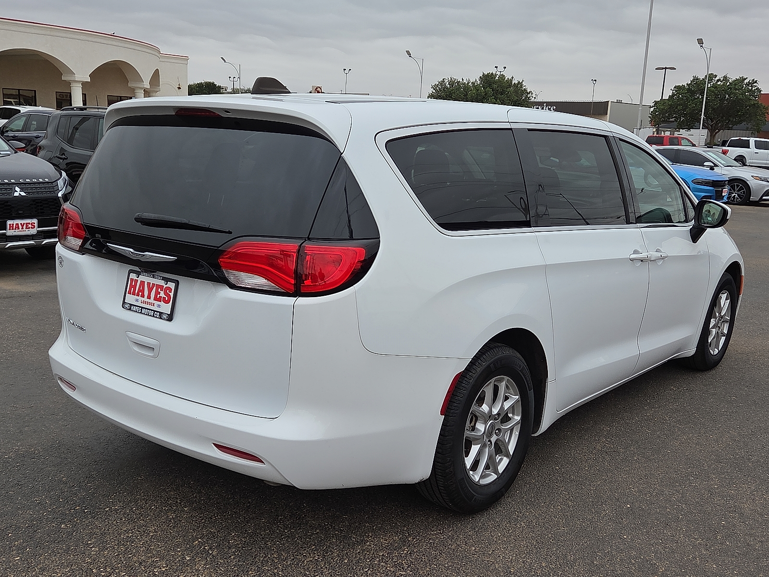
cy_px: 288
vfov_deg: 40.7
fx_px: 778
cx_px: 384
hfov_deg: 52.6
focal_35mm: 35
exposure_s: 1/3333
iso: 76
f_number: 1.8
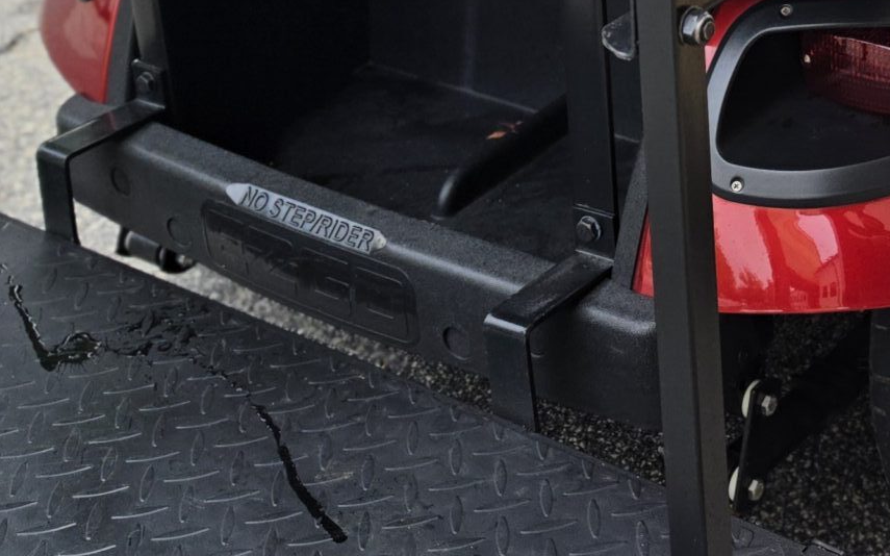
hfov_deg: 26.7
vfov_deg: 16.1
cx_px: 882
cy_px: -310
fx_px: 1770
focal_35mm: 73
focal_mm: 6.5
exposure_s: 1/2071
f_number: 1.4
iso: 64
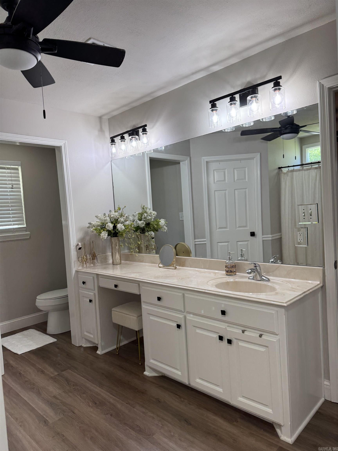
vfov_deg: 71.6
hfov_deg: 56.8
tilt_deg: -3.2
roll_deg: +4.0
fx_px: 312
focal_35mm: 24
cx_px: 169
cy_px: 226
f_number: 1.78
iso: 100
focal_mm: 6.76
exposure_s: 1/120
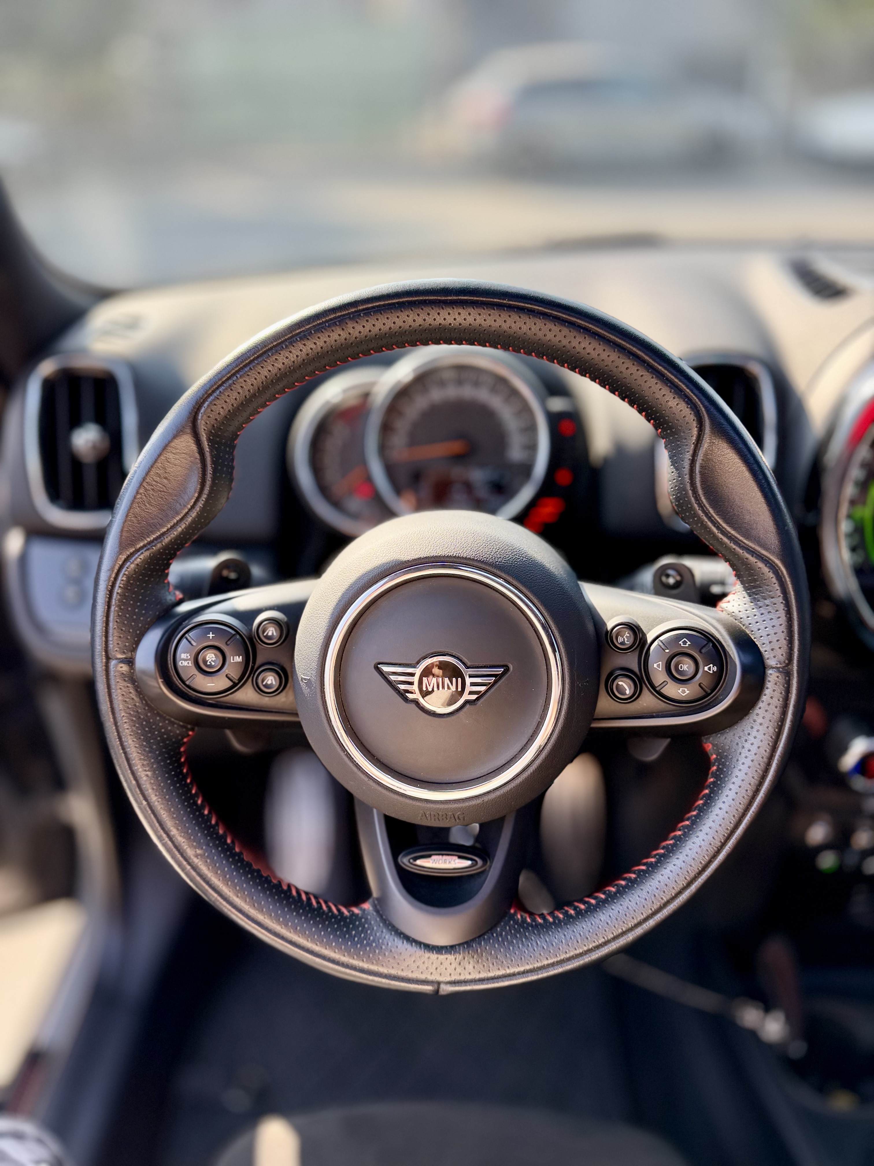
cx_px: 437
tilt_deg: -30.0
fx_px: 808
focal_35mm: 24
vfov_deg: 71.6
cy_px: 583
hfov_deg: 56.8
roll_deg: +0.3
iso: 100
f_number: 1.78
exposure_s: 1/532
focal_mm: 6.76
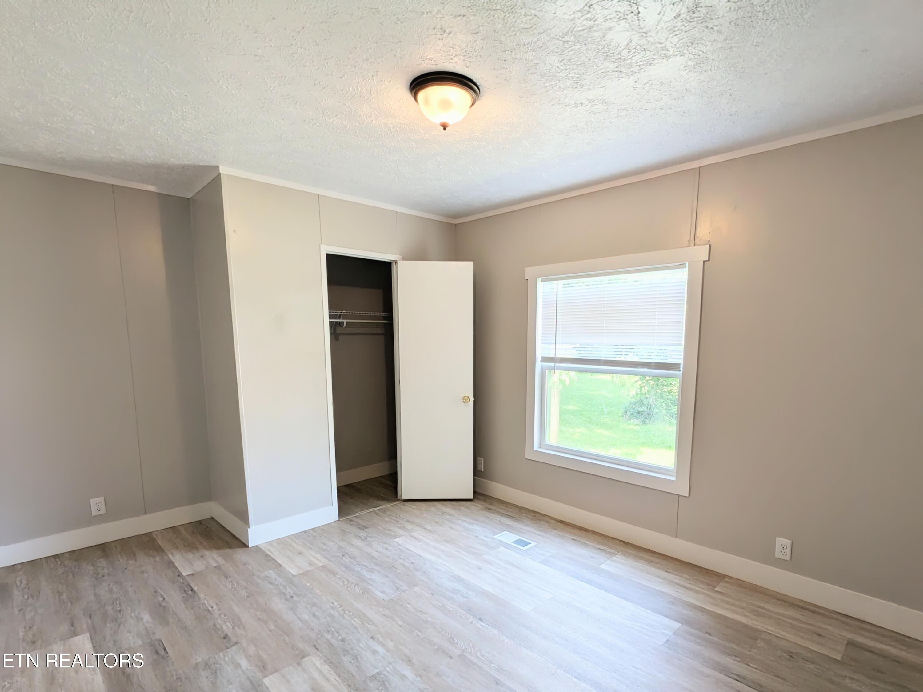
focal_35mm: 16
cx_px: 462
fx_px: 427
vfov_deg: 78.1
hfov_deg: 94.5
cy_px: 346
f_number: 2.2
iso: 64
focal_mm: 2.35
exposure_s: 1/81.3
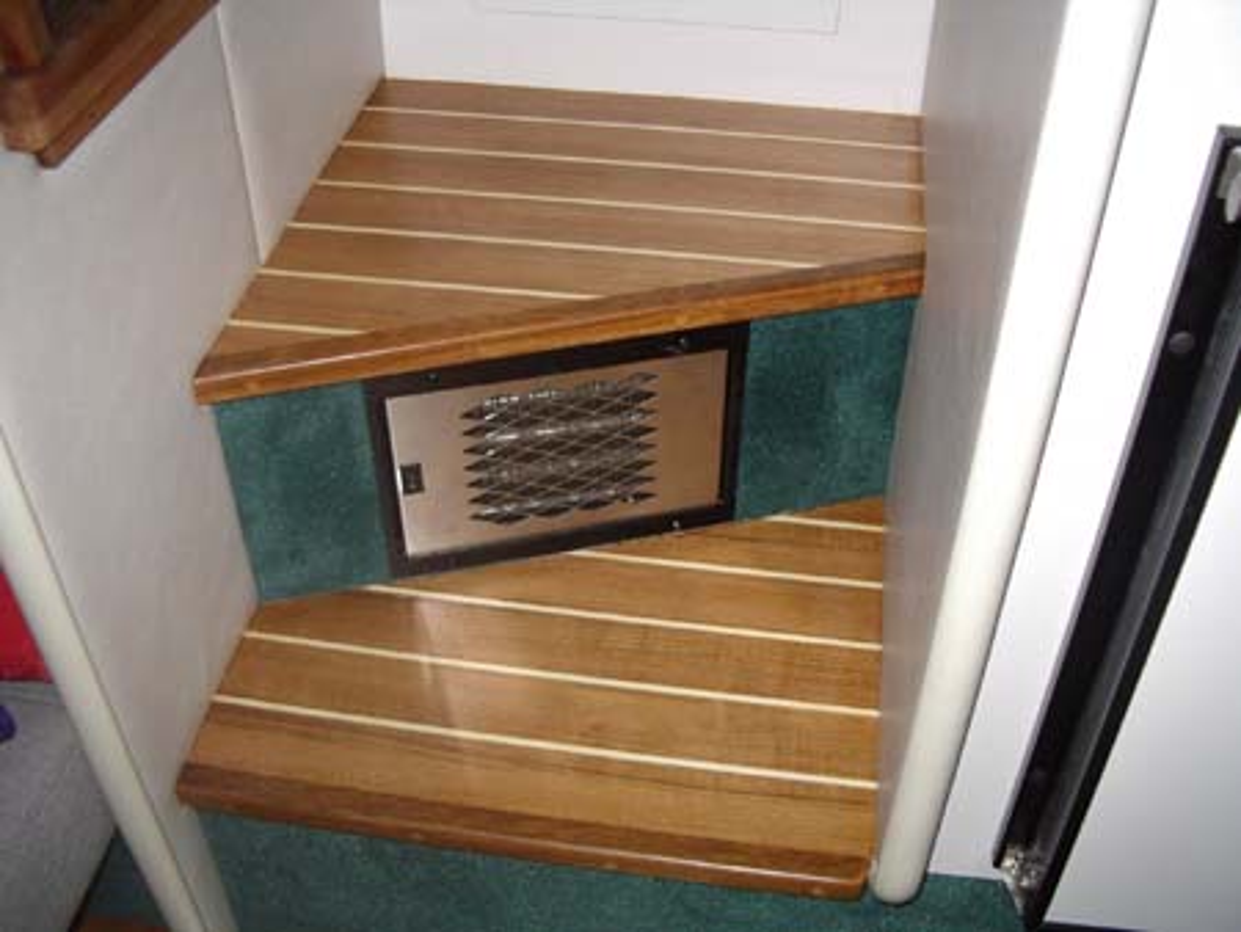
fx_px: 1363
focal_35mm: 38
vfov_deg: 37.8
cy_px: 466
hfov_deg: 49.0
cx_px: 620
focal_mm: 5.8
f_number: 2.6
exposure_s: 1/60
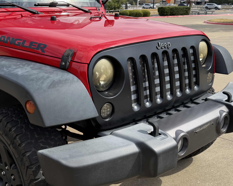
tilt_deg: -15.0
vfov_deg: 34.9
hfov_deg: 42.3
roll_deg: -0.1
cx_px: 77
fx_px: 296
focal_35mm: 43
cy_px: 88
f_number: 1.78
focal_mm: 6.76
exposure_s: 1/3584
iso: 80
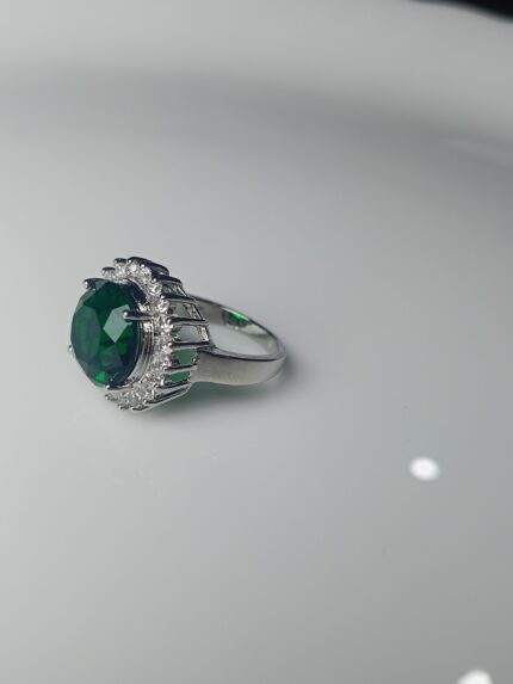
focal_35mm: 33
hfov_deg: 43.0
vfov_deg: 55.3
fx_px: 652
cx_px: 256
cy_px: 342
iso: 50
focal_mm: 3.98
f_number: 1.8
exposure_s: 1/118
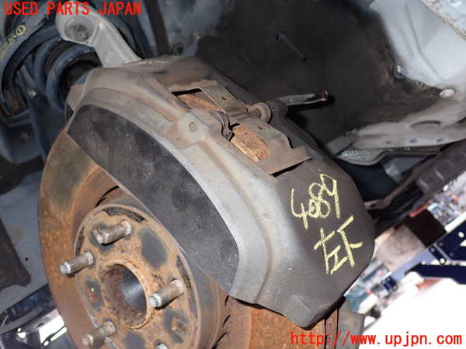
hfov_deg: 51.4
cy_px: 174
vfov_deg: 39.7
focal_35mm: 36
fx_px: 485
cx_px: 233
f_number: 2.5
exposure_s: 1/125
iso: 400
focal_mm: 6.37
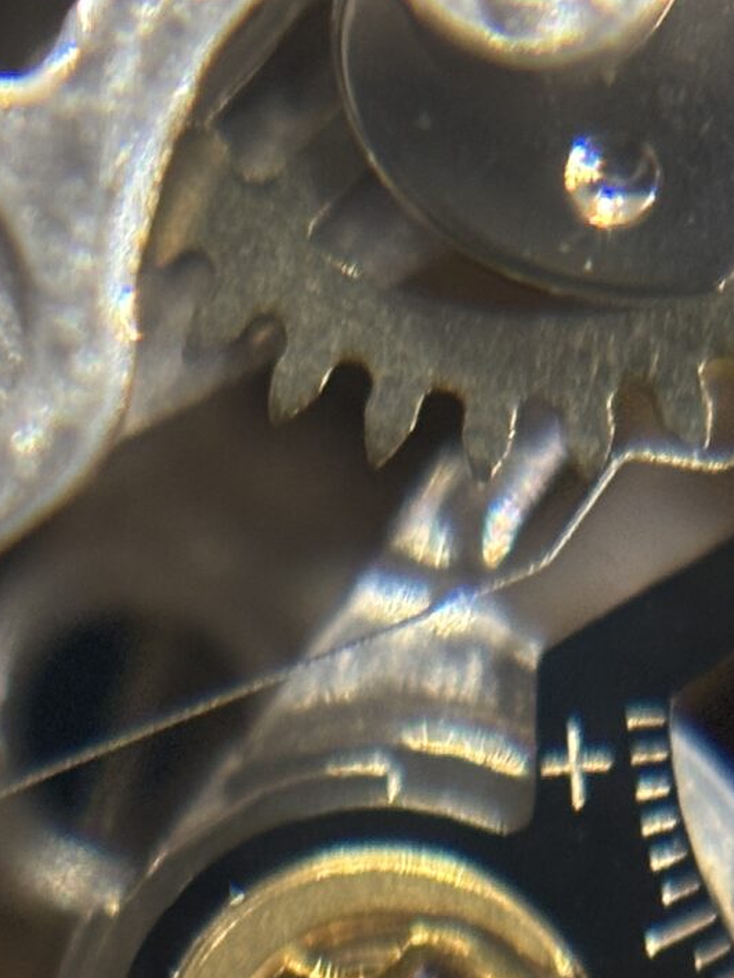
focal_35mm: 188
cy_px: 739
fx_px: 5315
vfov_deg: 10.5
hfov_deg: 7.9
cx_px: 408
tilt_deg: -86.2
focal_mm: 5.96
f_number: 1.6
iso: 125
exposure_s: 1/40
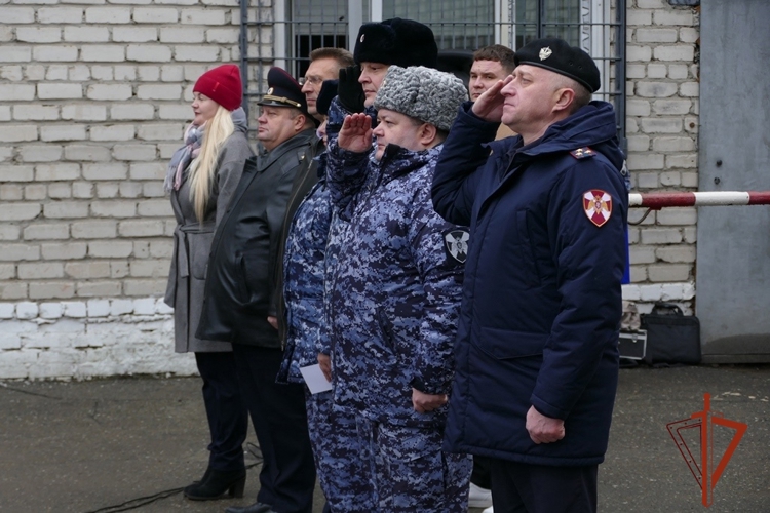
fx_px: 3080
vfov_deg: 9.5
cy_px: 256
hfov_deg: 14.3
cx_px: 385
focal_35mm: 144
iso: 200
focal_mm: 52.4
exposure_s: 1/80
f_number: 3.9
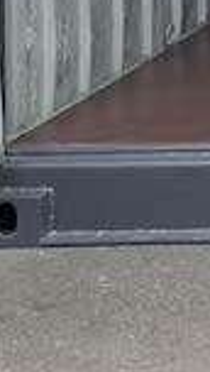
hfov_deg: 4.7
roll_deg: +1.3
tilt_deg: -1.0
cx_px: 912
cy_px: -355
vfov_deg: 8.9
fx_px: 2257
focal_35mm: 229
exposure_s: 1/1212
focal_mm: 5.1
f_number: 1.6
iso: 50
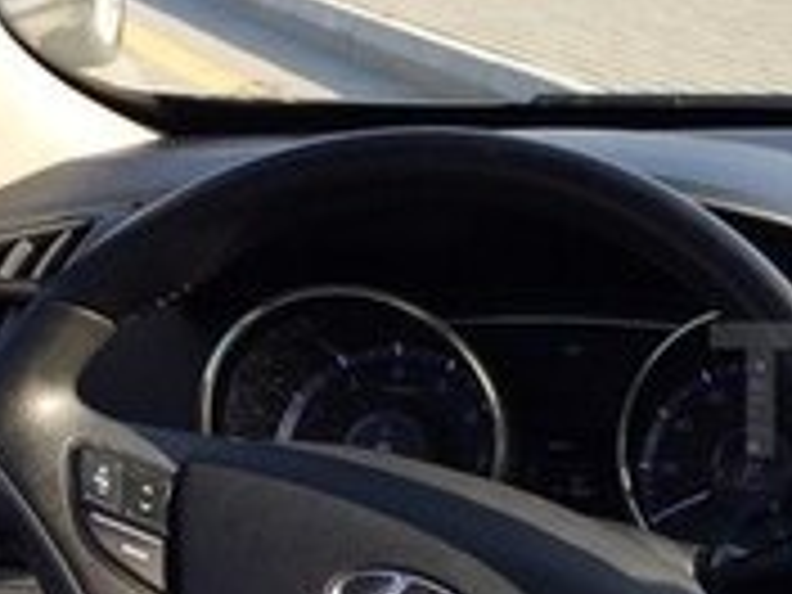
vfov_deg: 13.6
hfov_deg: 16.5
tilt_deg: -13.6
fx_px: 2494
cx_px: 1170
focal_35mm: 109
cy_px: 389
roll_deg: -1.6
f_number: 2.2
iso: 32
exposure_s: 1/348
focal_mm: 4.15
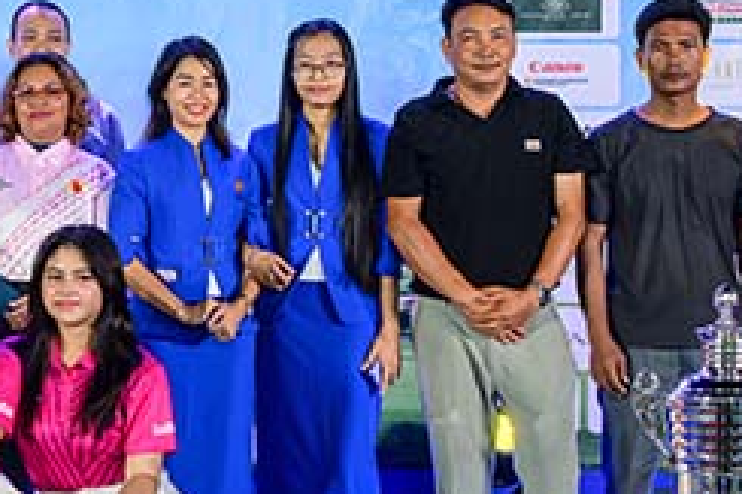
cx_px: -236
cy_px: 245
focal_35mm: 94
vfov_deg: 14.5
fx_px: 1936
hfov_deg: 19.8
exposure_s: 1/200
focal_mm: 24
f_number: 5.6
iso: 2000
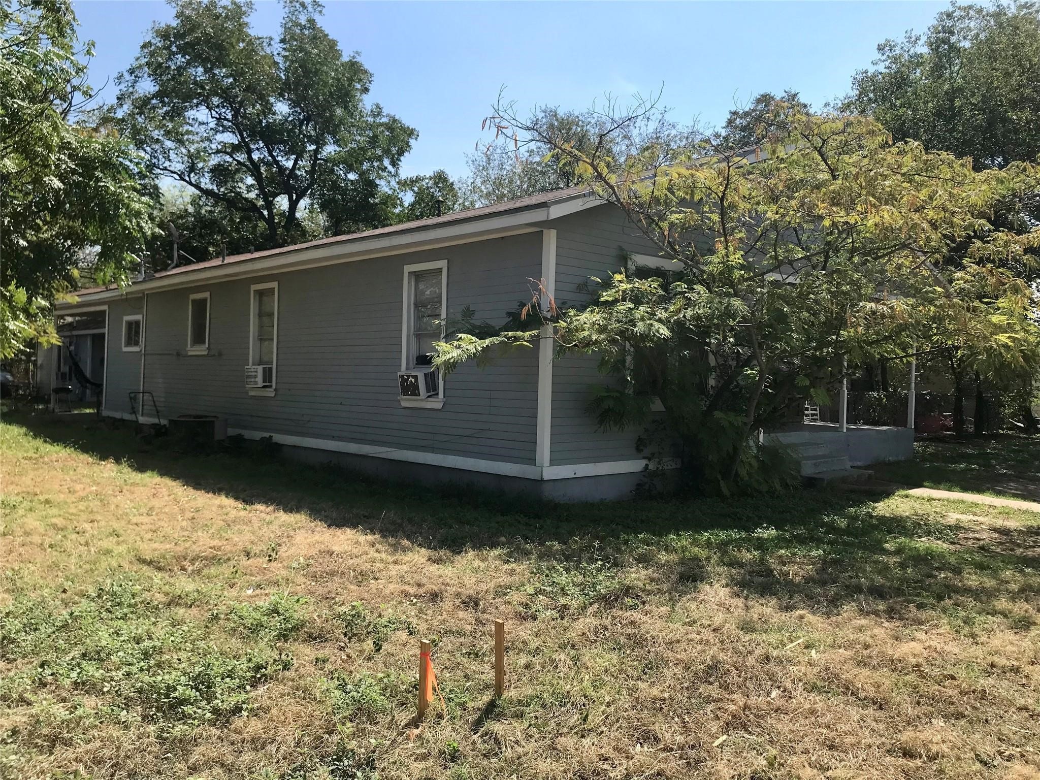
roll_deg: -1.0
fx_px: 841
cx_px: 520
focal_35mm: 28
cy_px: 390
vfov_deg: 49.7
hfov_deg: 63.4
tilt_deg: -1.7
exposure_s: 1/2083
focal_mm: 3.99
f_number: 1.8
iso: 20
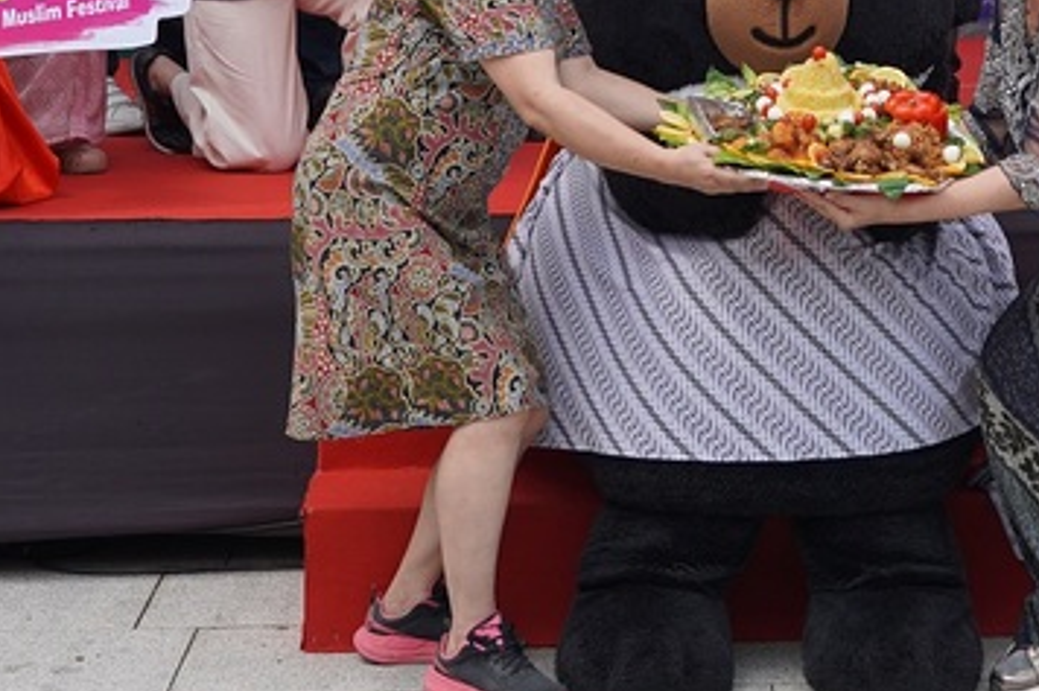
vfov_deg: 12.0
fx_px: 3115
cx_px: 884
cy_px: -408
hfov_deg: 18.7
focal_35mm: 108
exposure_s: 1/500
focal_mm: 32
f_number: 4.5
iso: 100
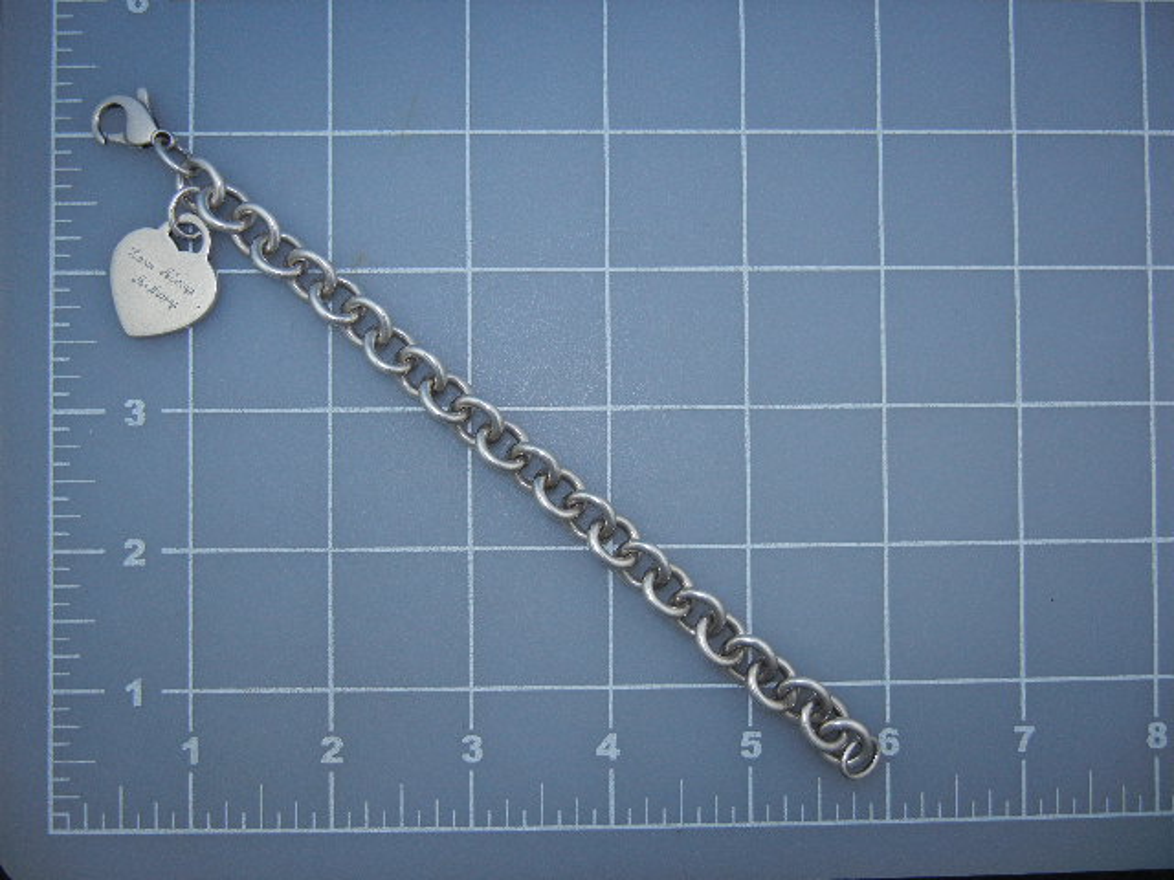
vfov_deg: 41.8
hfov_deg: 54.0
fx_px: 1153
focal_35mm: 34
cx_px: 587
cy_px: 440
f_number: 3.6
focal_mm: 6.2
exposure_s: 1/30
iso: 200
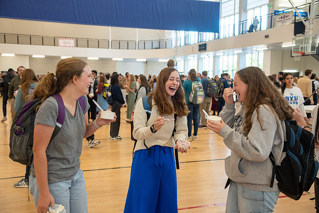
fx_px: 355
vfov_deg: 33.4
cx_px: 160
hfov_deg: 48.4
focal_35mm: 40
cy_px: 106
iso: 1250
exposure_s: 1/200
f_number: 4
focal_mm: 40
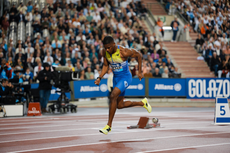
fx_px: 588
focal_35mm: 92
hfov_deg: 22.1
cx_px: 115
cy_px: 76
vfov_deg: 14.9
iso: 1600
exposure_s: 1/1600
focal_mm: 92
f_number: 2
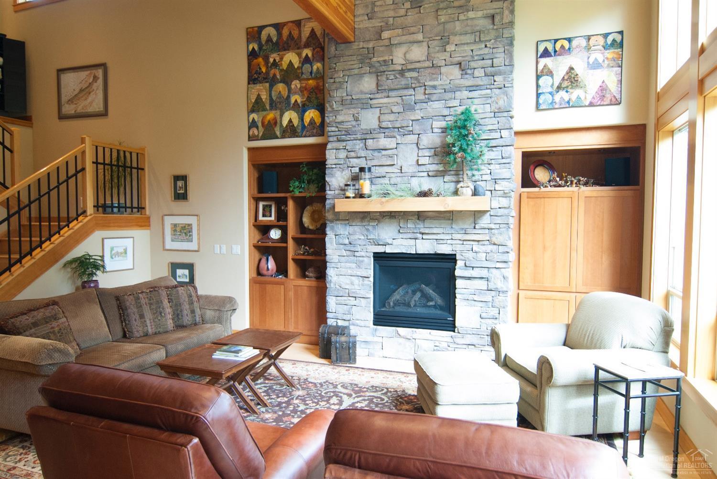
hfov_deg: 73.7
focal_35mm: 24
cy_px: 240
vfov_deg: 53.2
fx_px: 478
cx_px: 358
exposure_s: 1/25
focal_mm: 16
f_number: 4
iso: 400
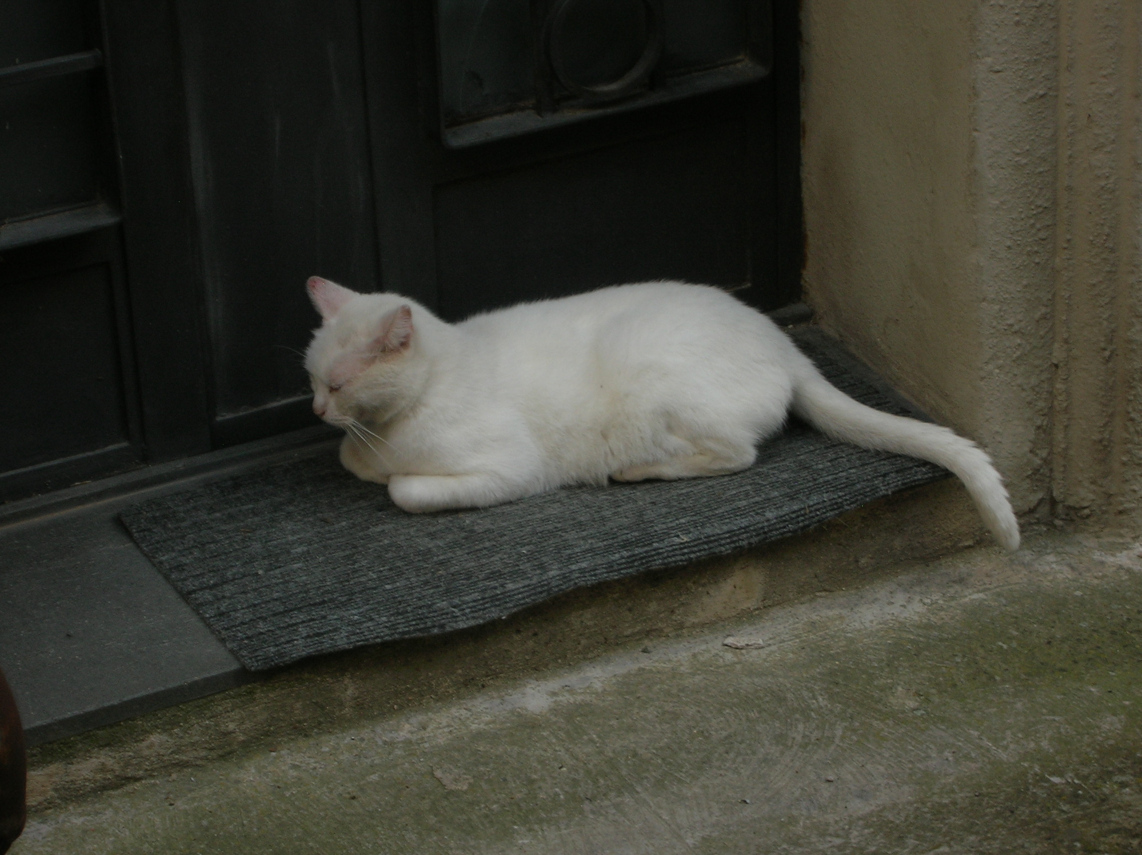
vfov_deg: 14.5
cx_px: 571
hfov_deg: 19.3
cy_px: 428
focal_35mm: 102
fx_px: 3362
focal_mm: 17.1
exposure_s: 1/75
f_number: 4.9
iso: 50
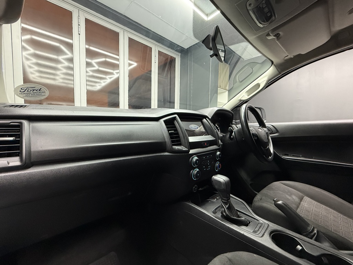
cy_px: 132
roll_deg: -1.5
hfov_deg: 102.1
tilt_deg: -3.1
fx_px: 143
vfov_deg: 85.7
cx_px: 176
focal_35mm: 14
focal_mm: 2.22
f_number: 2.2
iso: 500
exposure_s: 1/50
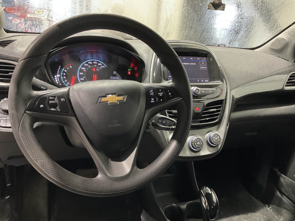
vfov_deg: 48.2
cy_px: 110
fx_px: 247
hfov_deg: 61.7
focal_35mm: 29
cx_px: 148
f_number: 1.8
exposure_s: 1/30
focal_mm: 3
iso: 400
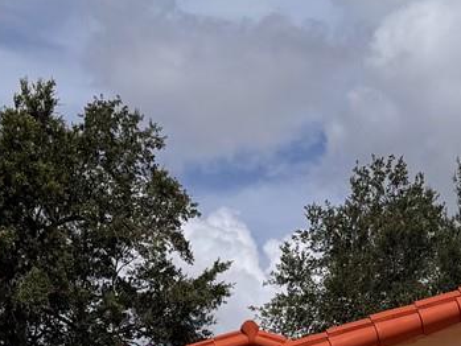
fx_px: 1465
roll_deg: -1.2
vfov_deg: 12.4
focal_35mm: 110
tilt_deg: -0.7
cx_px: 280
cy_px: 607
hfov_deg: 17.9
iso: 80
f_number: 1.78
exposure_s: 1/10417
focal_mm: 6.76
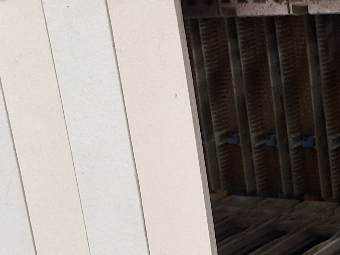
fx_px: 904
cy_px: 204
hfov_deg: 20.3
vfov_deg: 16.0
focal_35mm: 92
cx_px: 373
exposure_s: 1/30
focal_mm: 2.91
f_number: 1.9
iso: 200
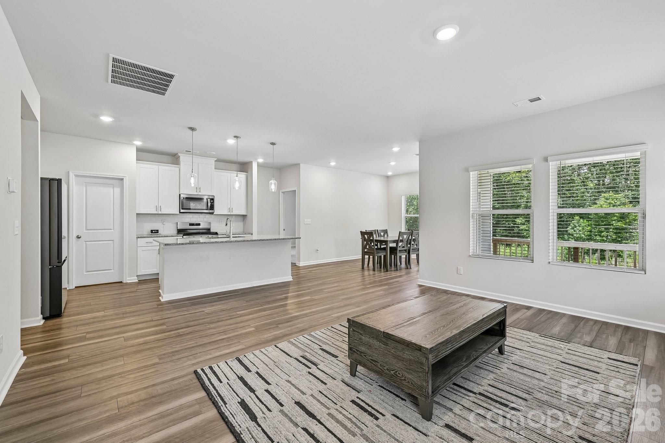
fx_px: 286
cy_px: 222
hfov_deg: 98.5
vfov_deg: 75.5
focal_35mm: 16
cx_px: 332
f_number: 8
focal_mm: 15.5
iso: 360
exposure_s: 1/15
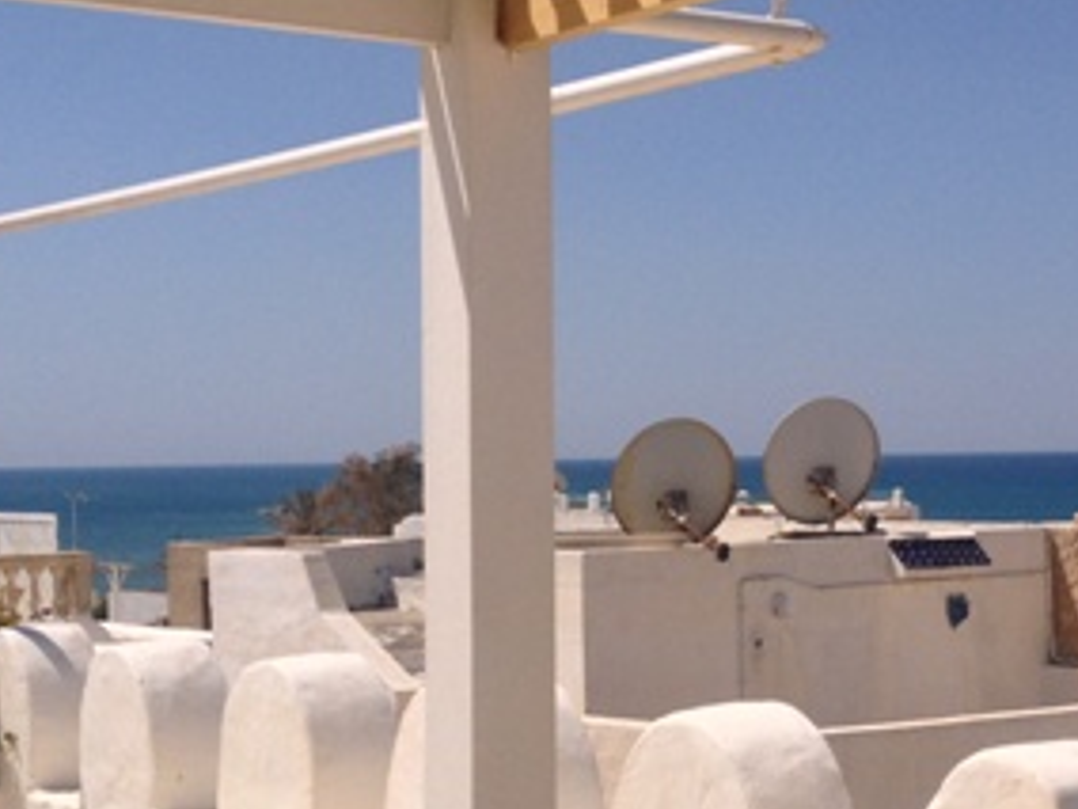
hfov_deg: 24.6
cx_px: 672
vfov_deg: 18.6
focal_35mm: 79
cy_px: 475
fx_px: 2460
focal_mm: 4.28
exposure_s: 1/4255
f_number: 2.4
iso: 50
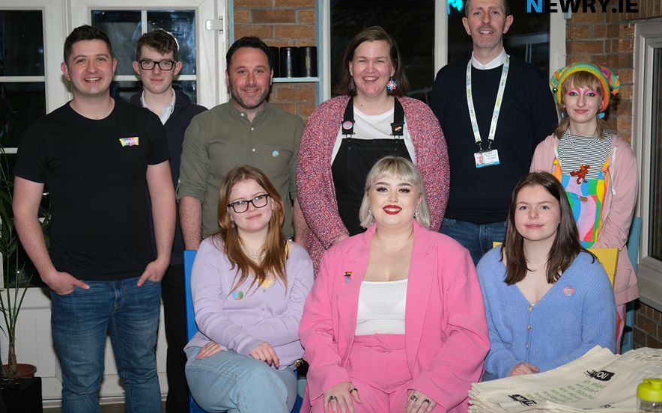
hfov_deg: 36.9
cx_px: 326
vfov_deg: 23.5
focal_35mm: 55
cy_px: 201
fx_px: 992
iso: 400
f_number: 2.8
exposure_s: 1/250
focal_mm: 35
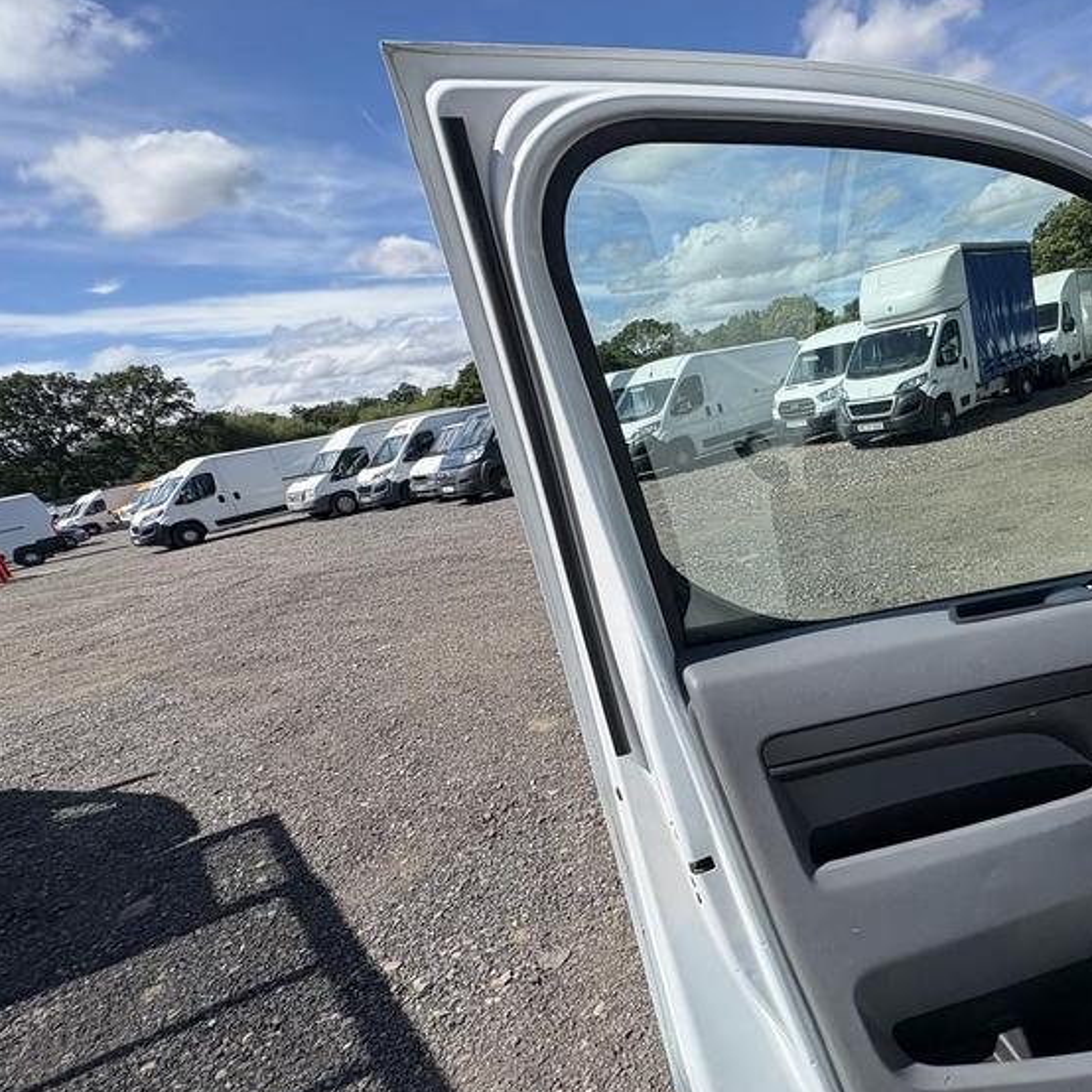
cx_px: 850
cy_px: 578
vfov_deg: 74.8
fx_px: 714
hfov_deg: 68.7
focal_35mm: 20
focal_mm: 2.22
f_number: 2.2
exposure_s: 1/1567
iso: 64
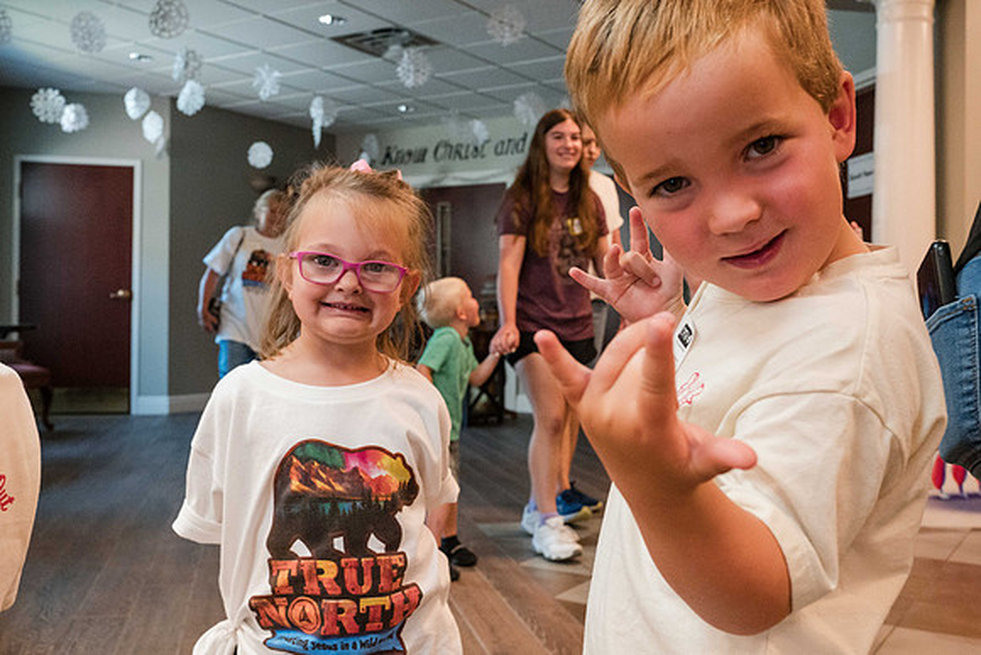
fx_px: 1052
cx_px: 469
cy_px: 317
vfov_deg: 34.5
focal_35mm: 39
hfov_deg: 50.0
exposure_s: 1/250
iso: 6400
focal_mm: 35
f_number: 8
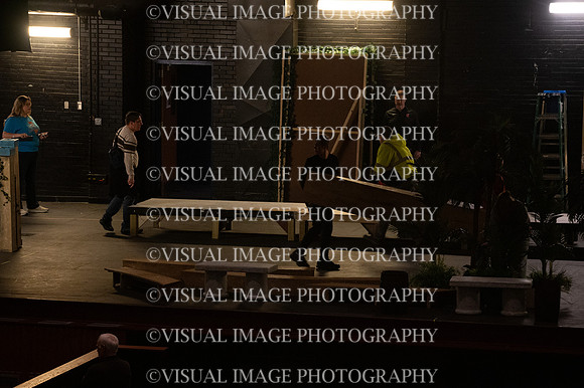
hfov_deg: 10.6
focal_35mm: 195
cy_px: 194
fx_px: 3161
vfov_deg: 7.0
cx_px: 292
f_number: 6.3
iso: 10000
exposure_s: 1/160
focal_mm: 195
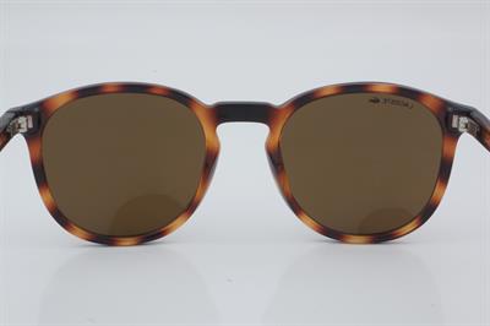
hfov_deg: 27.0
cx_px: 245
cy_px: 163
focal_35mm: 75
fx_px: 1020
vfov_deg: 18.2
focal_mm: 50
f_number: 29
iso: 100
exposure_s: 1/4
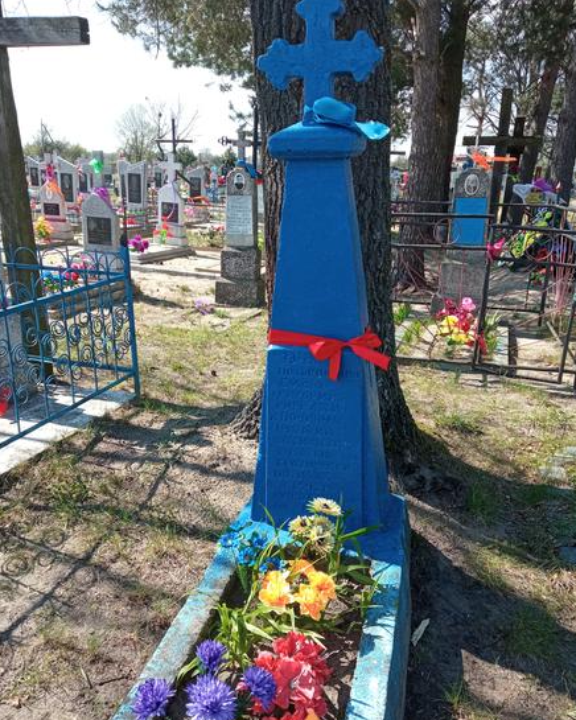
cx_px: 295
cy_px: 394
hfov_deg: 50.0
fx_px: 618
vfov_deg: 60.3
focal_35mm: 29
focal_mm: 3.79
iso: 111
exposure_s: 1/379
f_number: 2.2
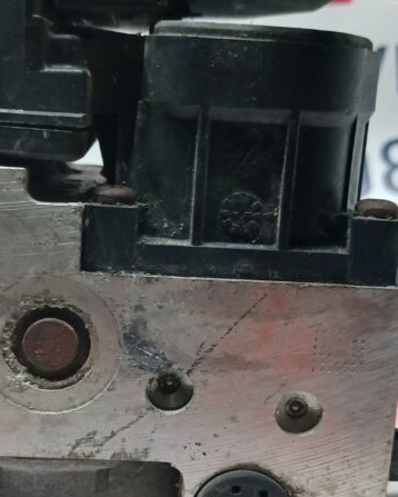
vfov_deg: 34.0
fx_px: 809
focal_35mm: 55
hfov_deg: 27.6
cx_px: 172
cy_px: 294
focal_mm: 4
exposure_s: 1/20
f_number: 1.8
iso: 400
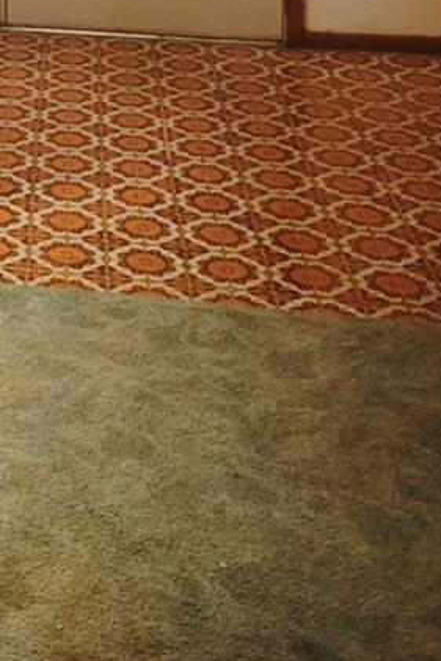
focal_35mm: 77
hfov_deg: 16.2
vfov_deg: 22.9
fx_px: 1414
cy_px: -237
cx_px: -223
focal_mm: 5.4
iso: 250
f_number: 1.8
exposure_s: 1/40
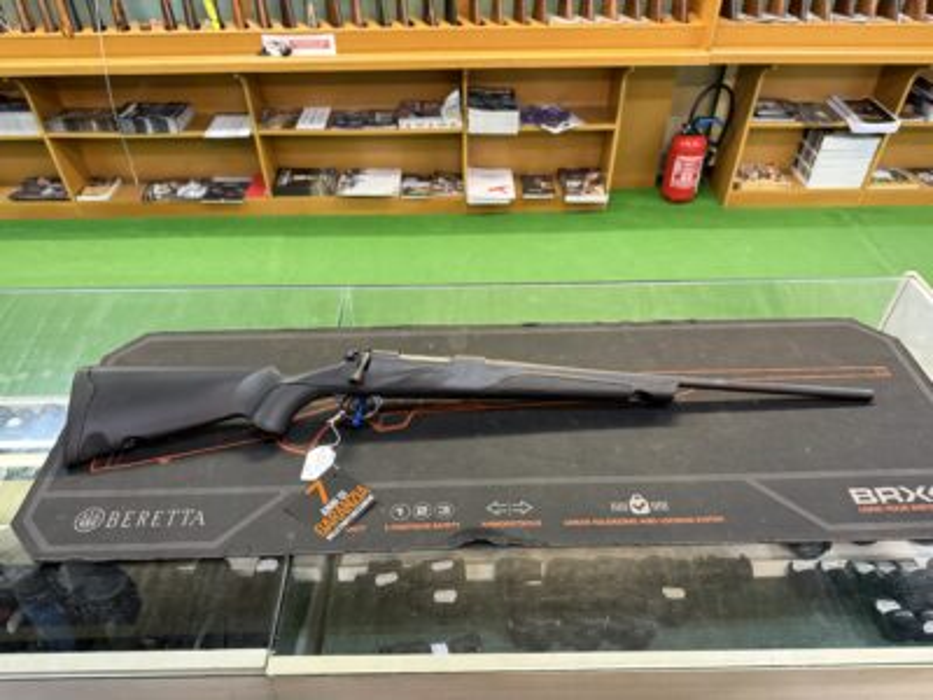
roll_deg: -0.1
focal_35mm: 24
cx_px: 466
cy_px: 350
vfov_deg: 56.8
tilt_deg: -41.1
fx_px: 647
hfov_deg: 71.6
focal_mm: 6.76
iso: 250
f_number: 1.78
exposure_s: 1/50
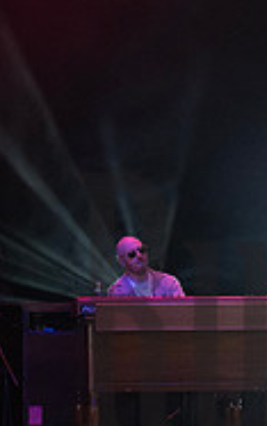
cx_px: 657
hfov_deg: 3.3
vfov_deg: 5.4
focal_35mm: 389
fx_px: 4525
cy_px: 322
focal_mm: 82
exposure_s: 1/500
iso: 2500
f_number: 5.6
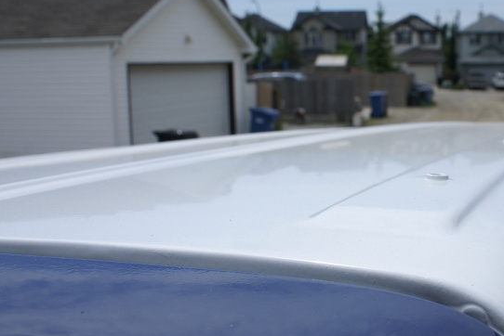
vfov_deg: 25.5
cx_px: 389
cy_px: 184
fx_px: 742
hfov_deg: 36.5
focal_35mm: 53
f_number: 13
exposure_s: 1/160
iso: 100
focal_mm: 22
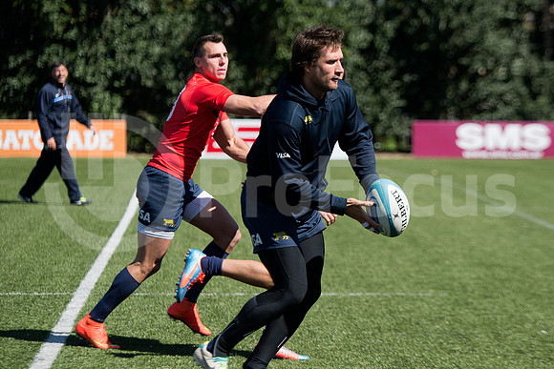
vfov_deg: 8.9
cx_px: 277
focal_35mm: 155
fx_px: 2386
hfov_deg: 13.2
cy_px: 184
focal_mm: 155
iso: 250
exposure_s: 1/1000
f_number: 4
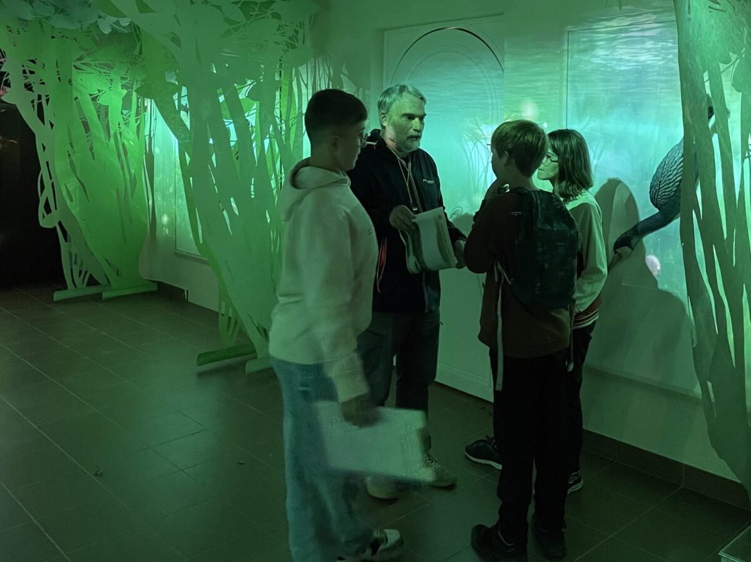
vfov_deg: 53.0
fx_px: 564
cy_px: 281
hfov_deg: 67.3
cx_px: 376
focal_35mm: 26
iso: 800
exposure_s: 1/30
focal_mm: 4.2
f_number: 1.6
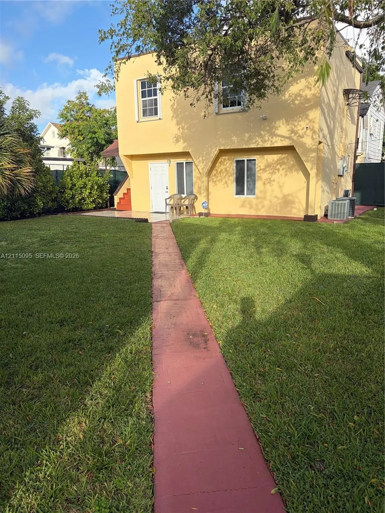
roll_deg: +2.3
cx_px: 192
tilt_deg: -14.4
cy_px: 256
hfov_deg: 53.1
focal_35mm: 26
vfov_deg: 67.3
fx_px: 386
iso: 50
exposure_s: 1/1337
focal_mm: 5.96
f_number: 1.6
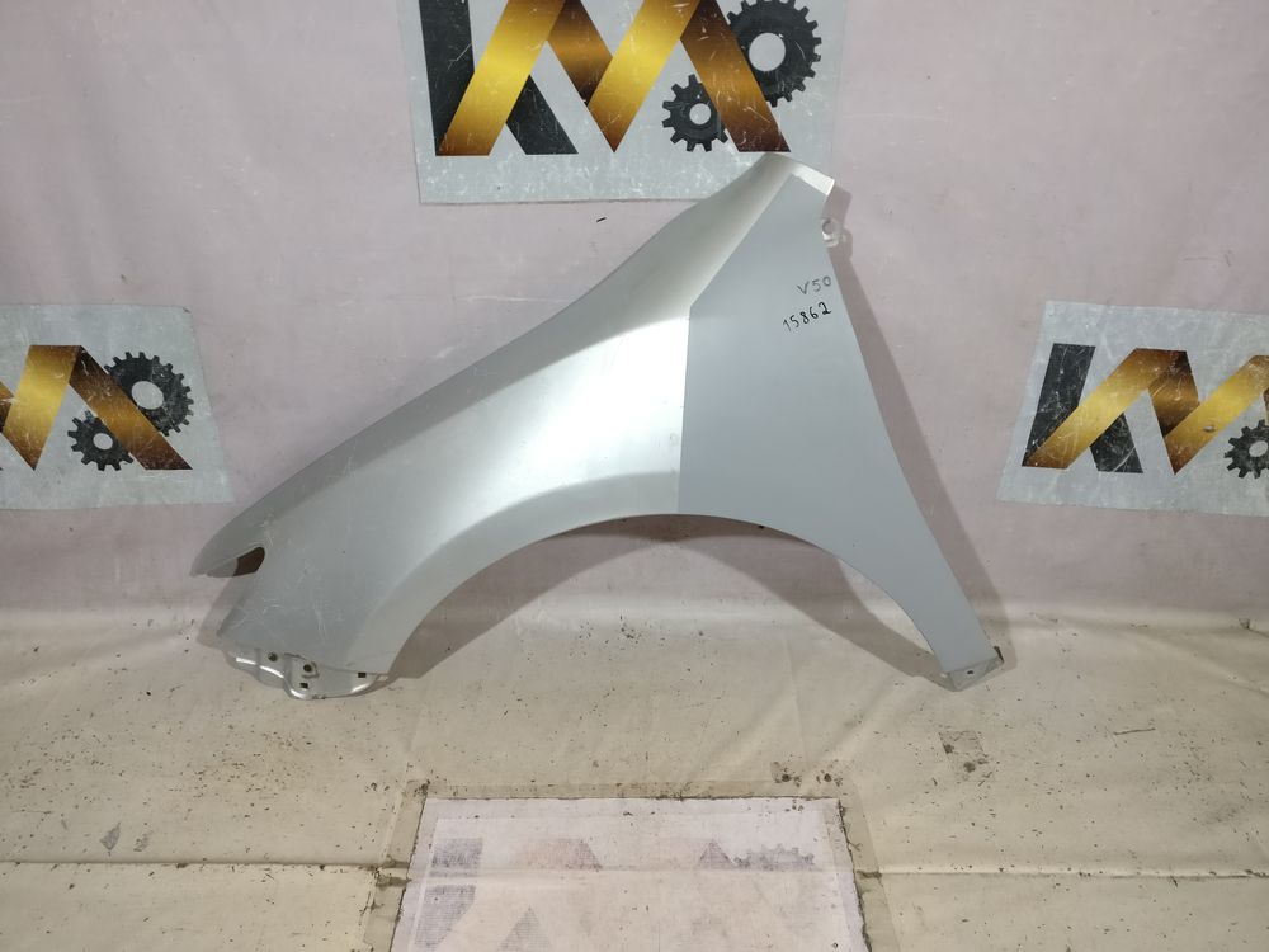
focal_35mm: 28
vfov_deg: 49.7
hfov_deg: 63.4
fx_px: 1026
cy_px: 476
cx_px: 634
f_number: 2
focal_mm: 4.26
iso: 320
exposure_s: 1/25
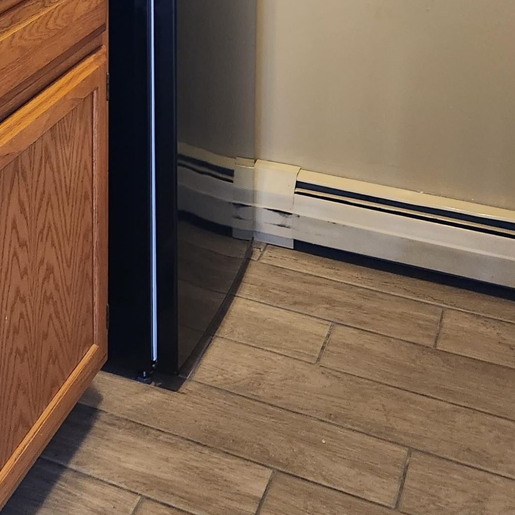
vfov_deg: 26.2
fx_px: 1027
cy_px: -35
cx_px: 36
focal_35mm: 61
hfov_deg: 27.0
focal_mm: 5.4
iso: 640
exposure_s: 1/40
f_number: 1.8
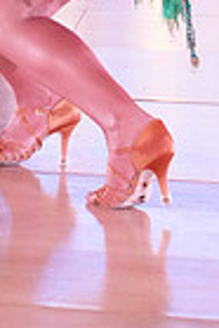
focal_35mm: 196
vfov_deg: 9.8
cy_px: -326
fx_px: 1784
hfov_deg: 6.9
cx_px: -112
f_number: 7.1
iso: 8000
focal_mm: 47
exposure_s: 1/250
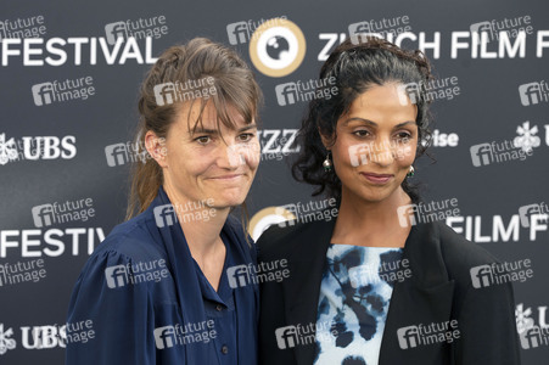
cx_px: 257
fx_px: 2995
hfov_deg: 10.5
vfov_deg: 7.0
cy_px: 171
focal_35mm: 197
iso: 800
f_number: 5.6
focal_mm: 185
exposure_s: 1/640
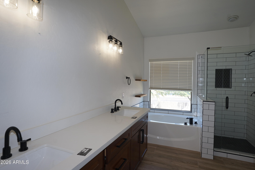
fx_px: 142
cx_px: 128
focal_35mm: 20
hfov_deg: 84.0
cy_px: 85
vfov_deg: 61.9
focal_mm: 20
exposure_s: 1/80
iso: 100
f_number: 4.5
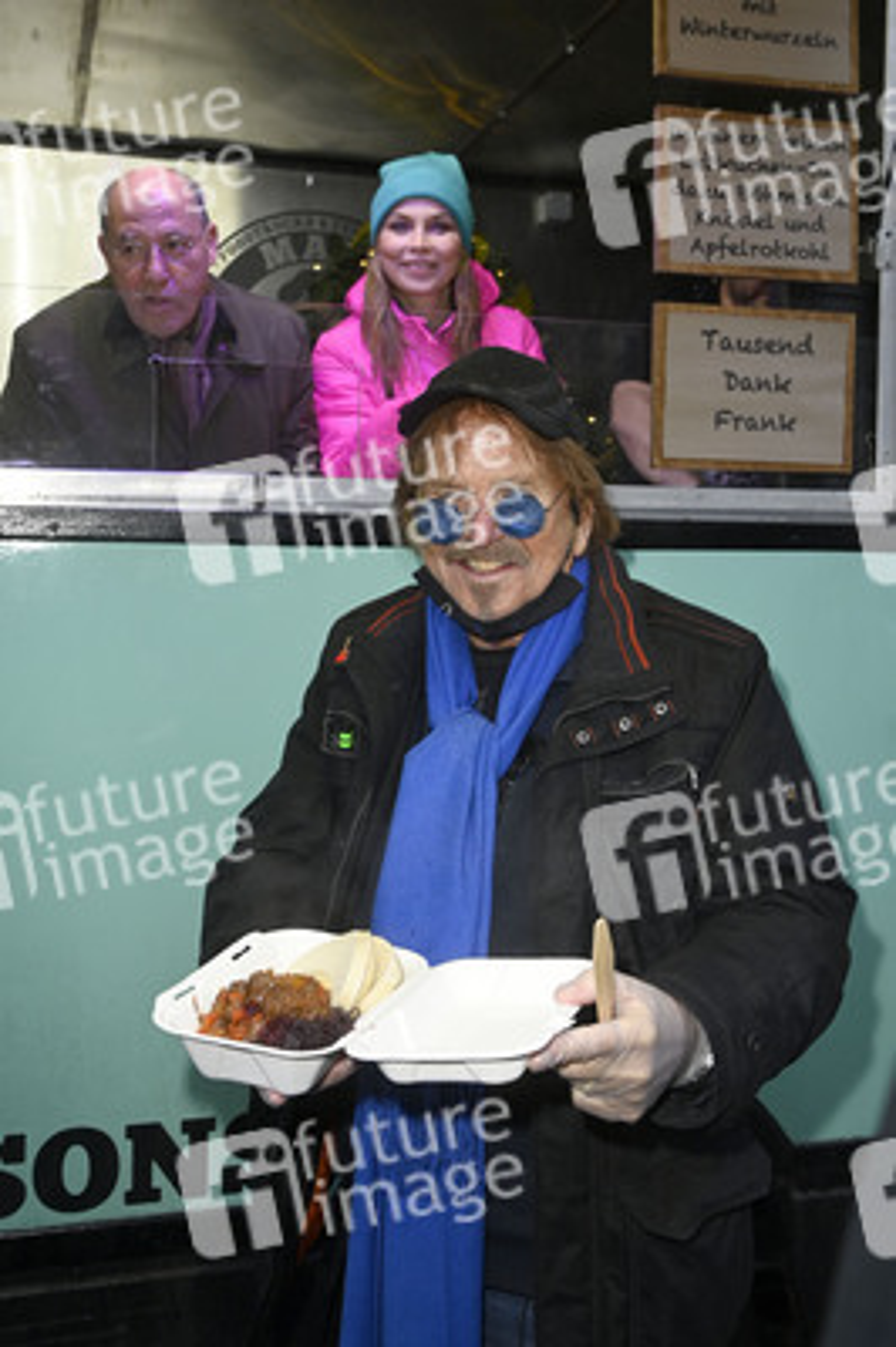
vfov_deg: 55.8
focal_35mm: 34
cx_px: 448
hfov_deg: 38.8
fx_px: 1271
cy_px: 674
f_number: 5.6
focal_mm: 34
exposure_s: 1/125
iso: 2000
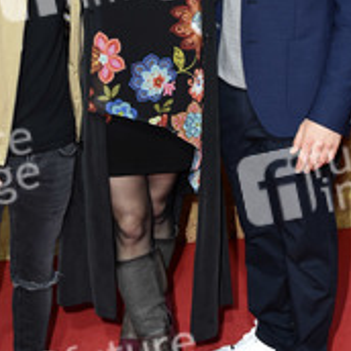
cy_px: 76
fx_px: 780
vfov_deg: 25.0
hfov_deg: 25.4
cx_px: 157
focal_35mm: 68
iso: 500
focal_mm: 23
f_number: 5.6
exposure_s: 1/160
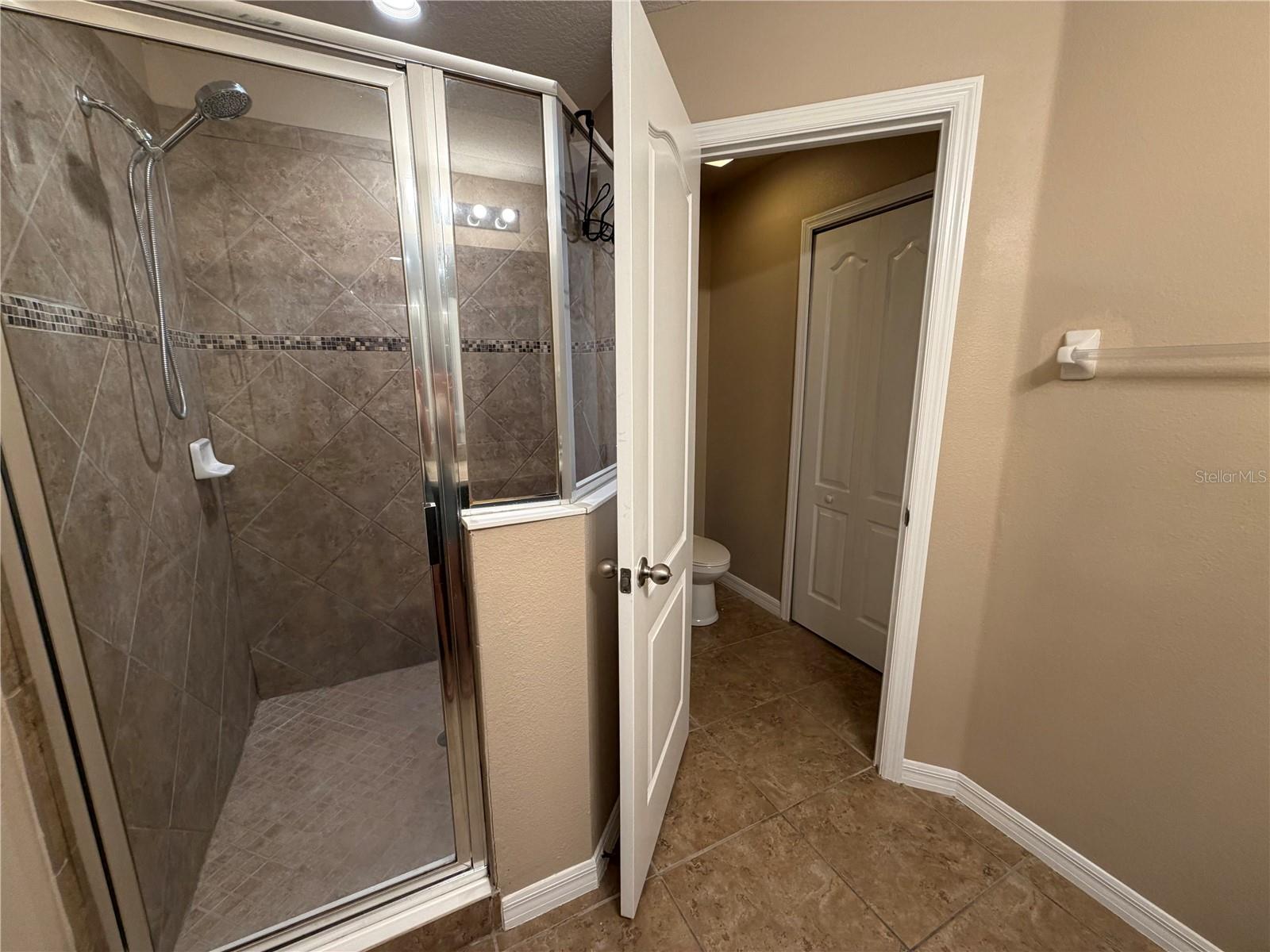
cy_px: 476
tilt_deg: -10.6
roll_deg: +1.0
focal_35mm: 14
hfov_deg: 102.1
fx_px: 514
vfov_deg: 85.7
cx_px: 635
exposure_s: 1/60
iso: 200
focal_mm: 2.22
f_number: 2.2
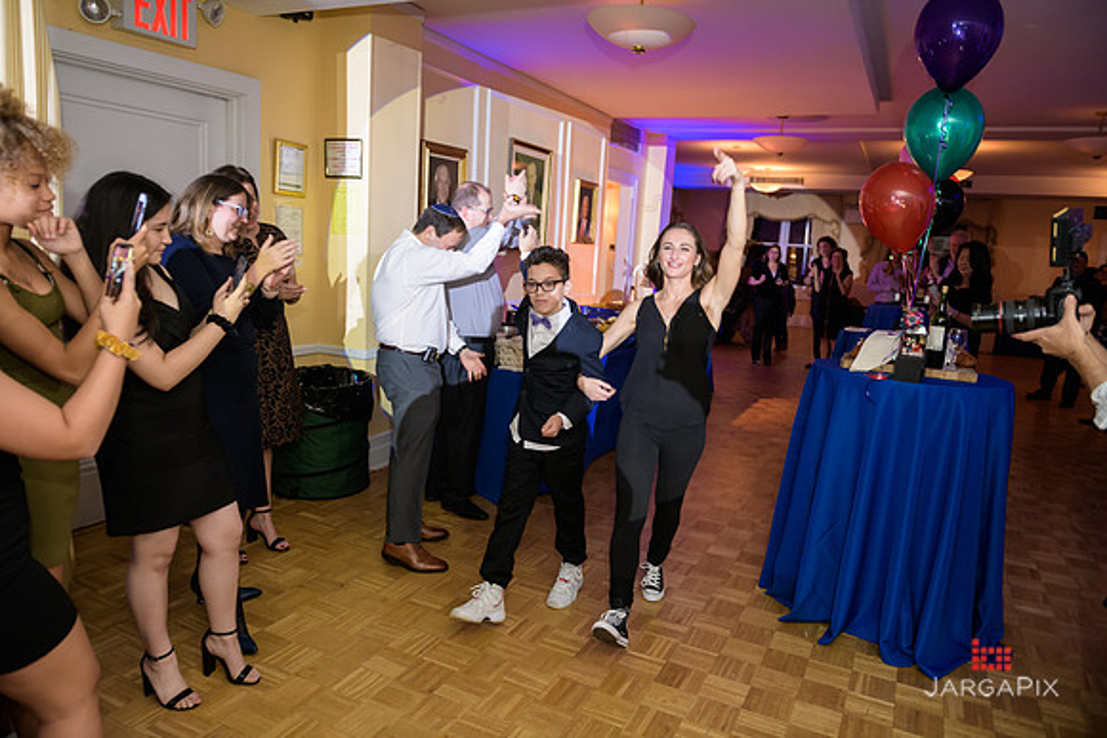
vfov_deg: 53.2
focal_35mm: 24
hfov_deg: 73.7
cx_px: 554
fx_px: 738
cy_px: 369
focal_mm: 24
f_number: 3.2
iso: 800
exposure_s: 1/125
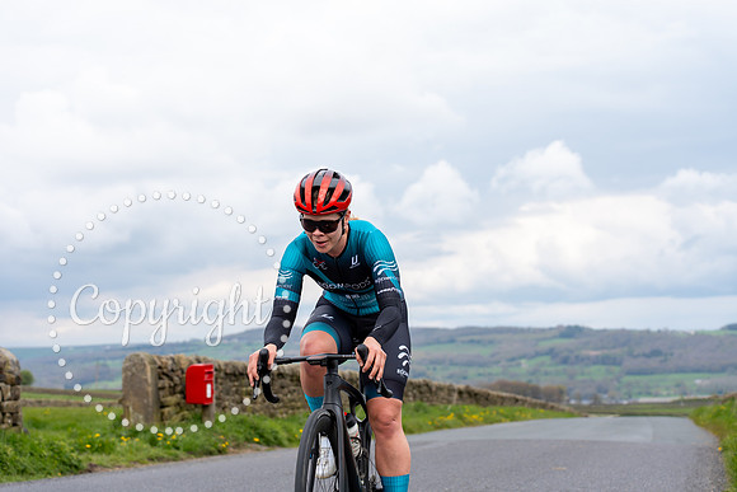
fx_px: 1474
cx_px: 368
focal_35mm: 72
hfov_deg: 28.1
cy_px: 246
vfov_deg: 18.9
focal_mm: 72
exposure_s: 1/640
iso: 200
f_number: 4.5
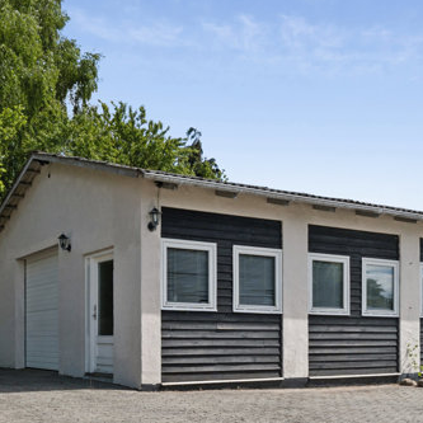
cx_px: 183
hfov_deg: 34.6
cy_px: 333
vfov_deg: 33.7
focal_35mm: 49
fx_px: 677
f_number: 8
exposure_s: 1/1000
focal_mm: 16
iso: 250
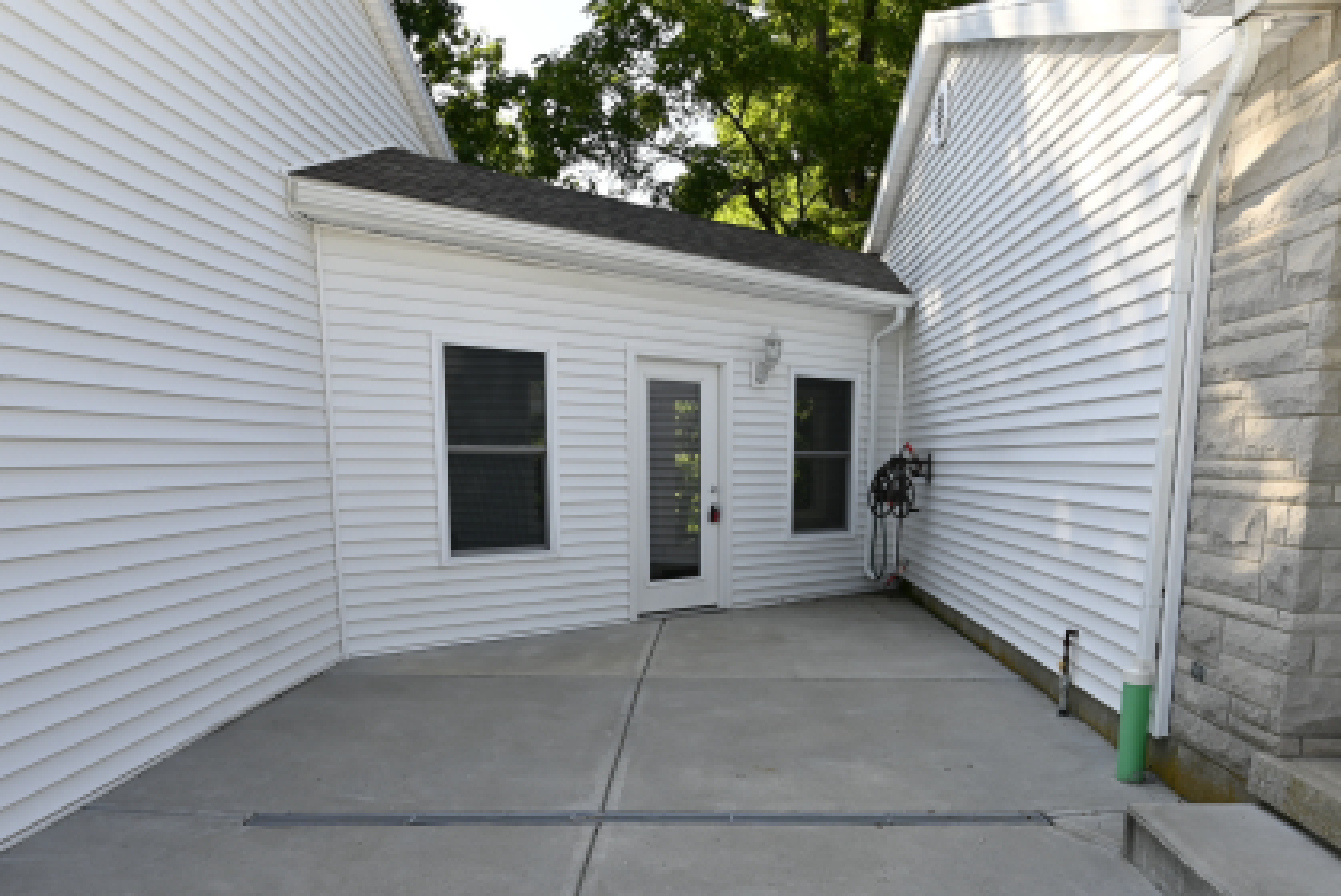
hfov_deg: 71.4
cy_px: 621
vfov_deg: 50.1
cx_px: 715
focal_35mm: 25
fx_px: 932
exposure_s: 1/160
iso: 100
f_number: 6.3
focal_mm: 14
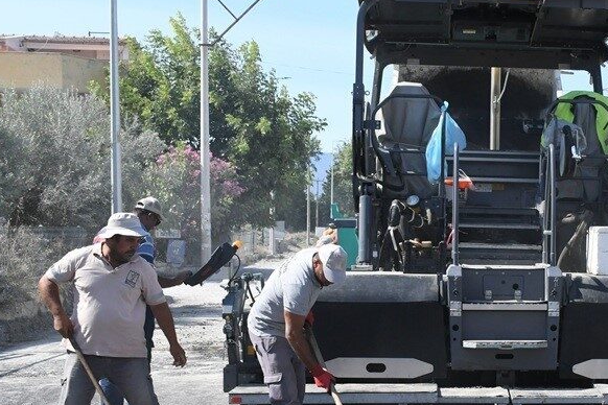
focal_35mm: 65
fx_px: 1098
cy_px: 294
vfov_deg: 20.8
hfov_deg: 29.9
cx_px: 524
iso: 1600
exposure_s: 1/3200
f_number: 8
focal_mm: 23
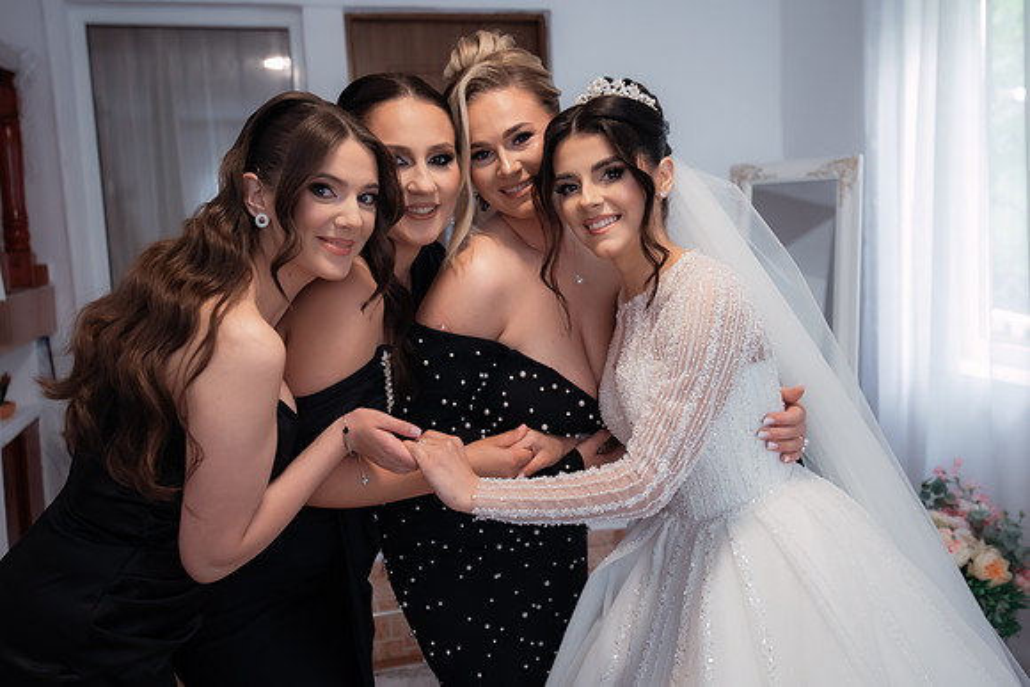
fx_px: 1015
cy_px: 318
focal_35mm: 35
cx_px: 574
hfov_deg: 53.7
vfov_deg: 37.4
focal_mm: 30
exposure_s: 1/250
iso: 1600
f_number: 2.8
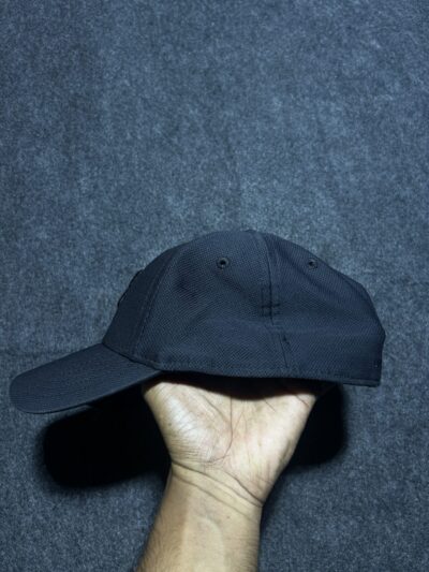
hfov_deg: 53.1
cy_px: 286
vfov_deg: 67.3
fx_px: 429
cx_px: 214
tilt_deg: -52.3
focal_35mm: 26
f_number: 1.5
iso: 125
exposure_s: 1/100
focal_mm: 5.7
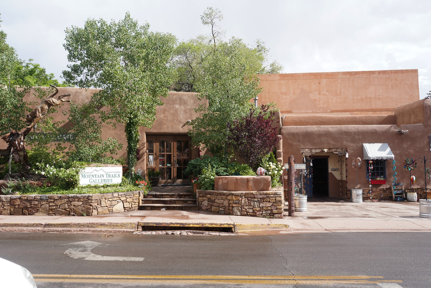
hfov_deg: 60.3
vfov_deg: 42.3
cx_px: 216
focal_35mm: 31
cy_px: 144
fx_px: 371
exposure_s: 1/100
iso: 100
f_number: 9
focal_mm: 31
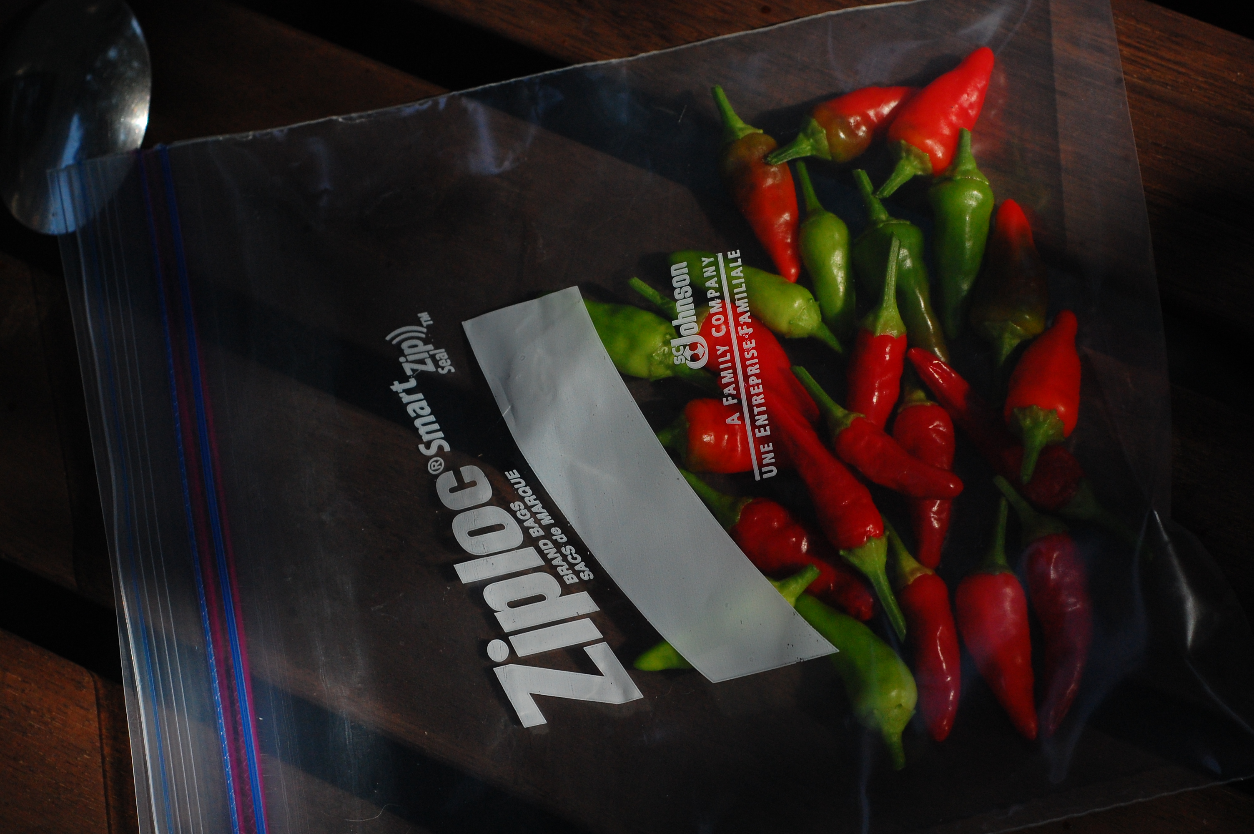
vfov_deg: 18.1
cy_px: 417
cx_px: 627
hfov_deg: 27.0
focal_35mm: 75
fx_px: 2610
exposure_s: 1/3200
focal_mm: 50
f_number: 4
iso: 800
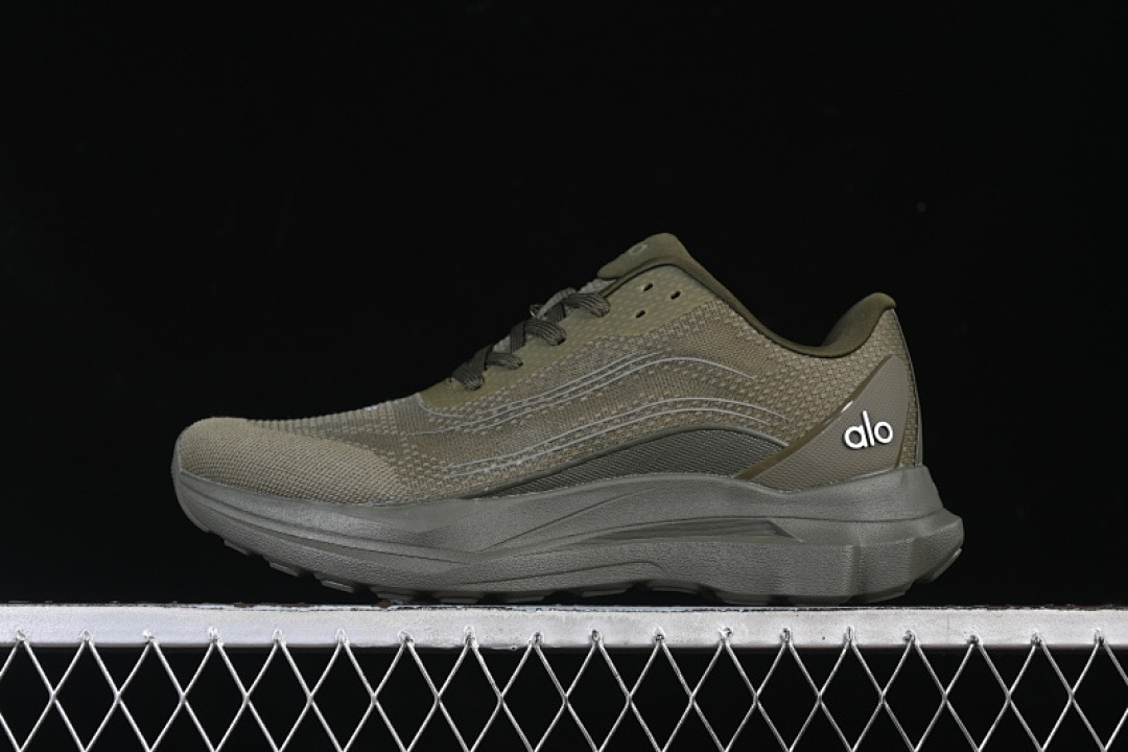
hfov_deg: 27.0
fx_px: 2350
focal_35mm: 75
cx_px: 564
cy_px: 376
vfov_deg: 18.2
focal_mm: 50
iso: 160
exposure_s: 1/60
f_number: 6.3
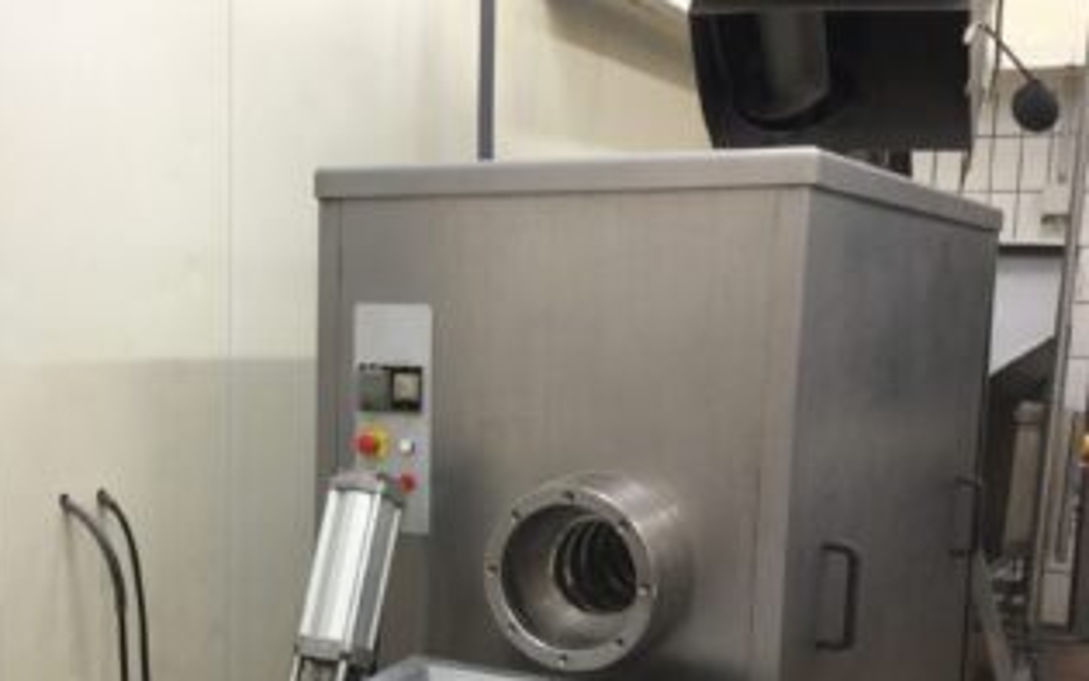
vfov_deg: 25.5
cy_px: 508
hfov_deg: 39.9
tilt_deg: -8.3
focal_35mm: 50
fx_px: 1484
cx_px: 373
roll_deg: -0.2
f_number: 2.4
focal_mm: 3.3
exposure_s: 1/33
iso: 80
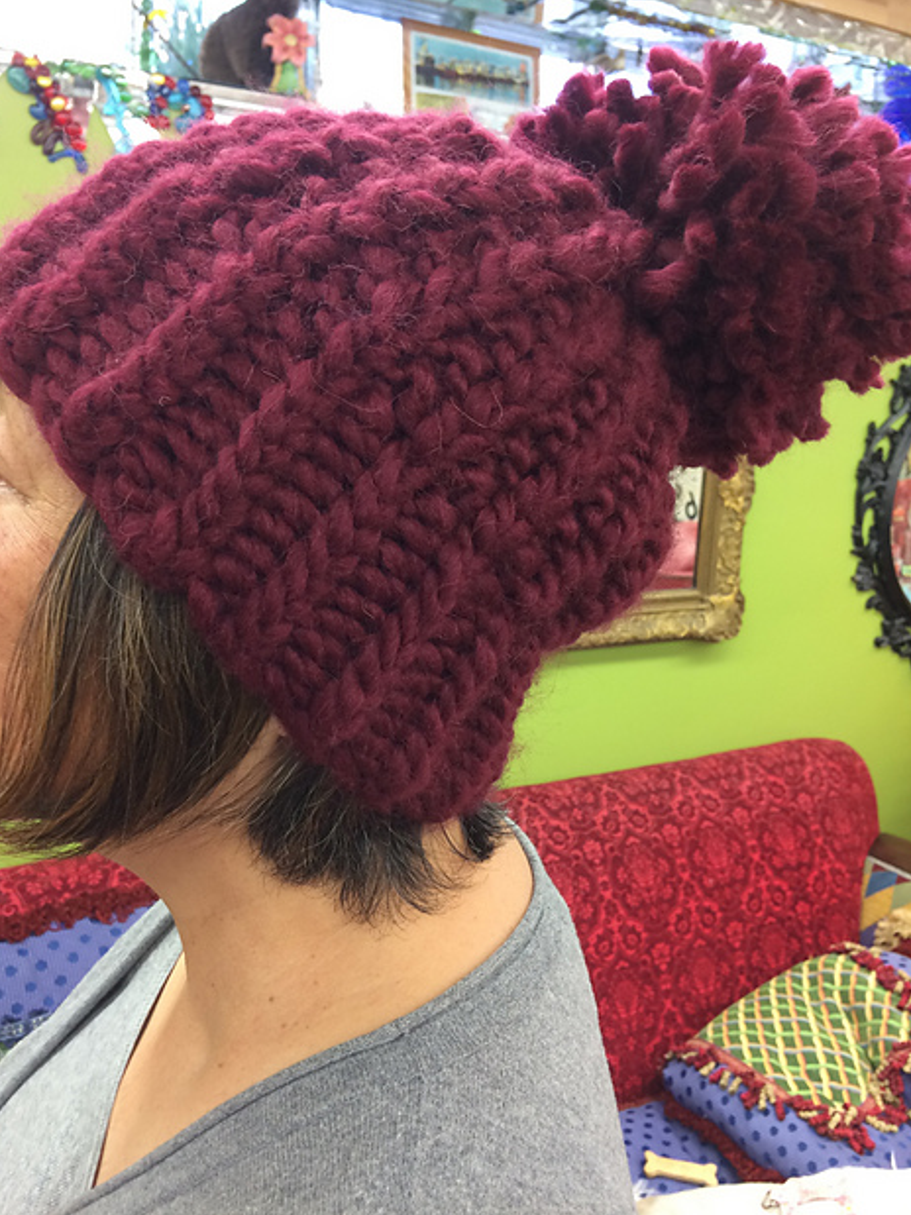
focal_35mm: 30
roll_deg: -1.6
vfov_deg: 60.0
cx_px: 442
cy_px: 589
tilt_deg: -11.8
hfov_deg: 46.8
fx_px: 1053
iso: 80
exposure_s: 1/30
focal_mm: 4.15
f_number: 2.2
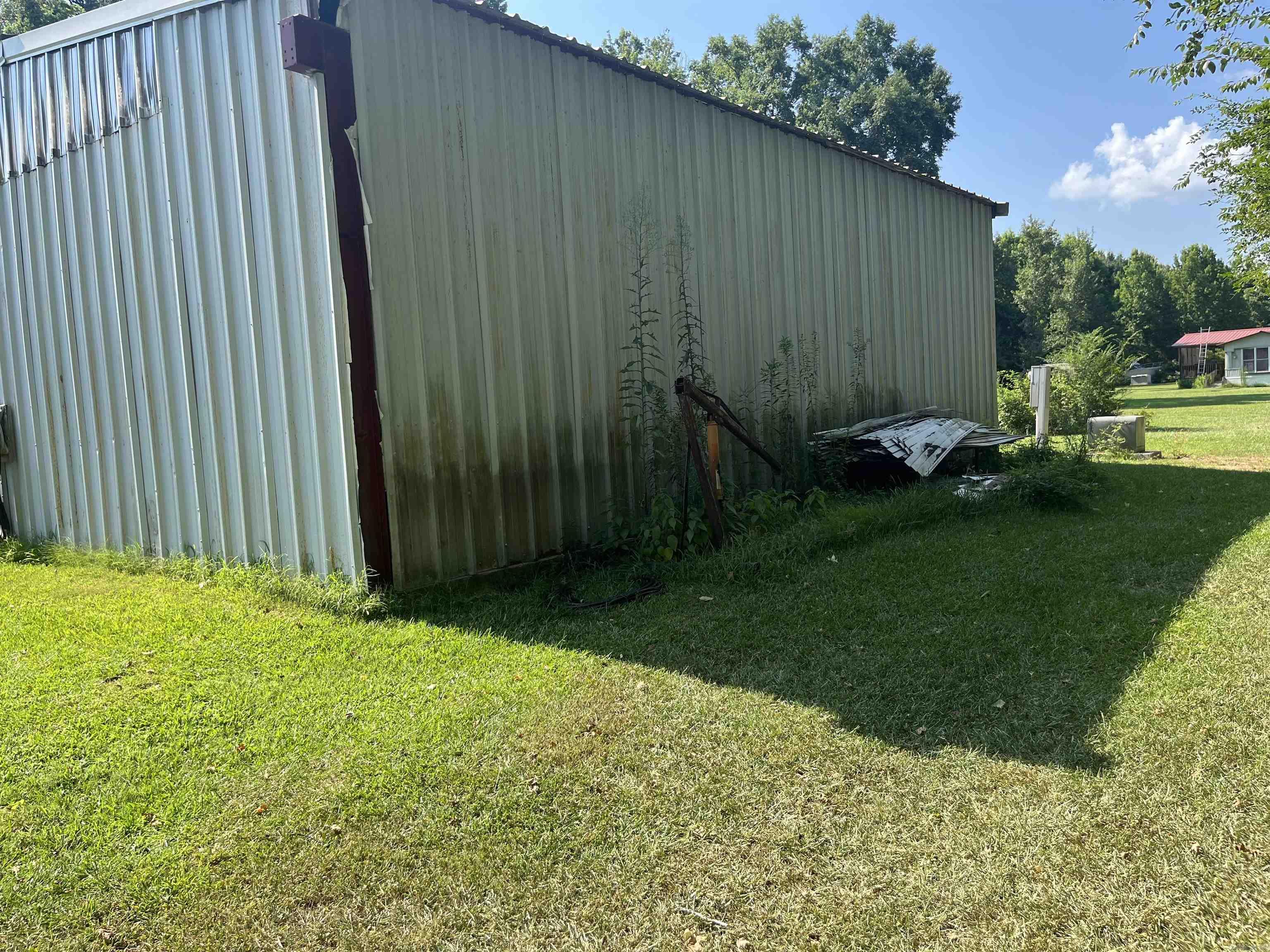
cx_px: 635
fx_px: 954
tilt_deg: -3.4
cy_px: 476
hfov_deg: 67.3
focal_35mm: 26
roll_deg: +6.1
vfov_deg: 53.1
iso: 50
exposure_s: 1/1028
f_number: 1.6
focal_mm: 5.1
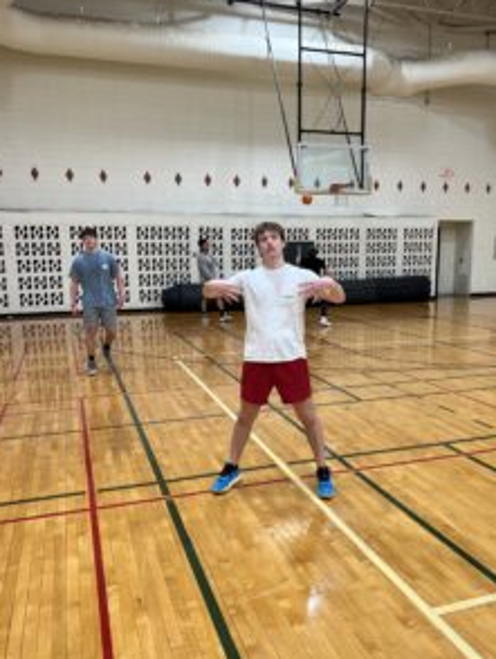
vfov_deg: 58.3
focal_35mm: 31
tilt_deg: -9.6
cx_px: 282
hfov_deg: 45.4
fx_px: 591
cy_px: 345
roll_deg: +0.7
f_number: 1.5
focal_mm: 5.7
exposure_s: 1/60
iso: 64
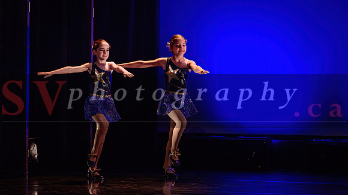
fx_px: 1755
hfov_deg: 11.3
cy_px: 60
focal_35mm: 190
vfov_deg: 6.4
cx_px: 140
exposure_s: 1/250
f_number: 2.8
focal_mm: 150
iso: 1600
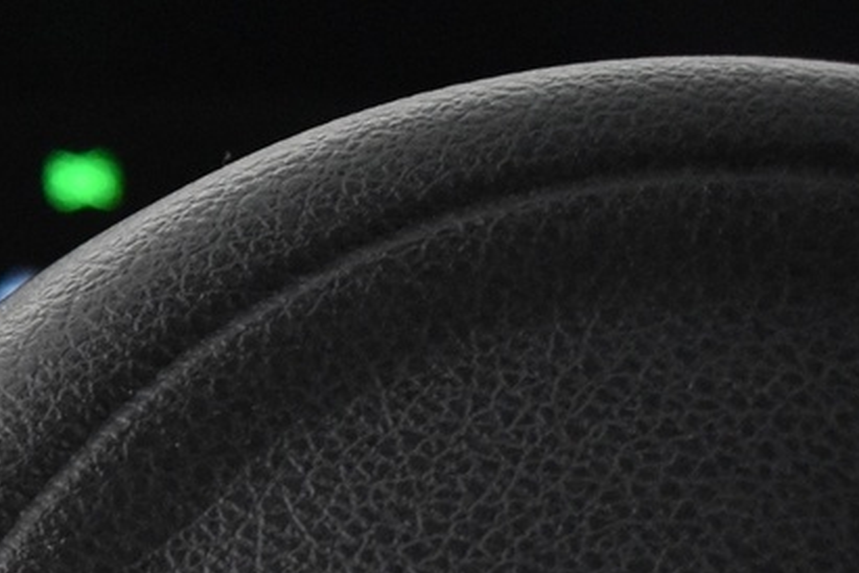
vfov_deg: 9.4
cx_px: -748
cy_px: 860
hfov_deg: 12.9
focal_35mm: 142
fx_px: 3388
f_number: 3.8
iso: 3200
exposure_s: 1/30
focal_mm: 24
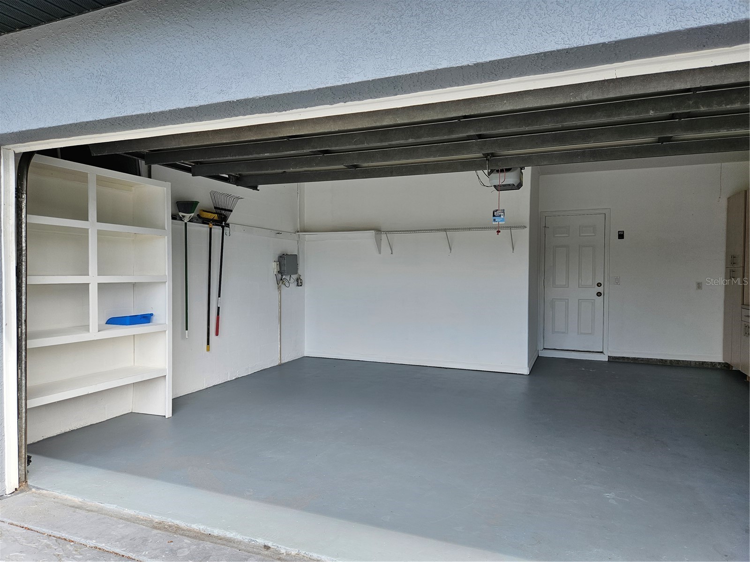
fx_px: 498
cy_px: 281
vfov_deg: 58.9
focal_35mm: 23
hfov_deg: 73.9
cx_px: 375
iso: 50
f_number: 1.8
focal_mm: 5.4
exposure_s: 1/719
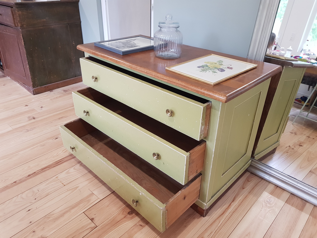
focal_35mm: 26
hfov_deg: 67.3
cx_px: 158
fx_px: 238
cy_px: 119
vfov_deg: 53.1
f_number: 1.7
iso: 200
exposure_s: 1/14
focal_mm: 4.2
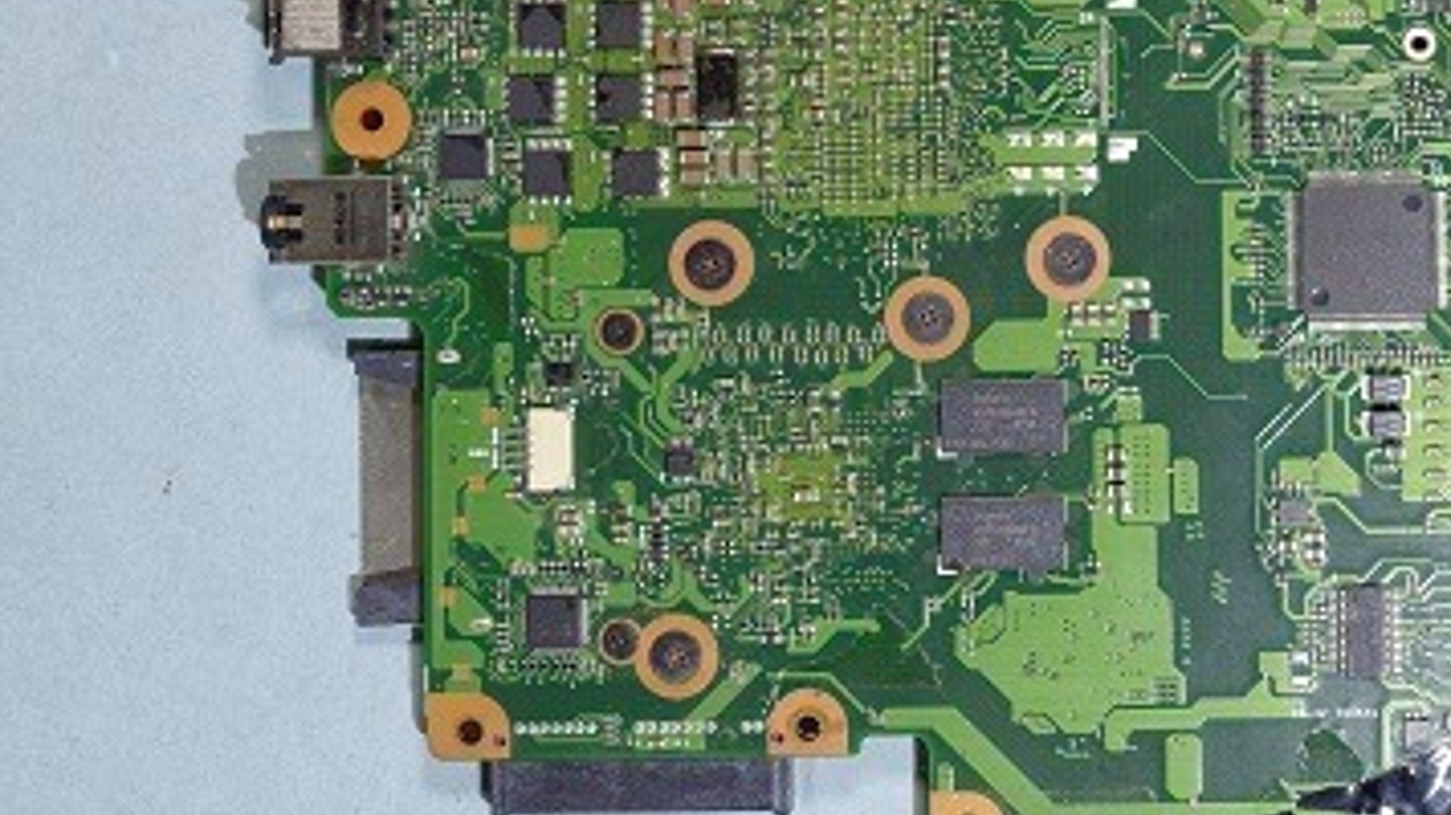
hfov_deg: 23.9
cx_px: 1357
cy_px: 45
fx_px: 3308
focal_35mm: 86
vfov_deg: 13.9
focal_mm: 26
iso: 100
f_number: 8
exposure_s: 1/5
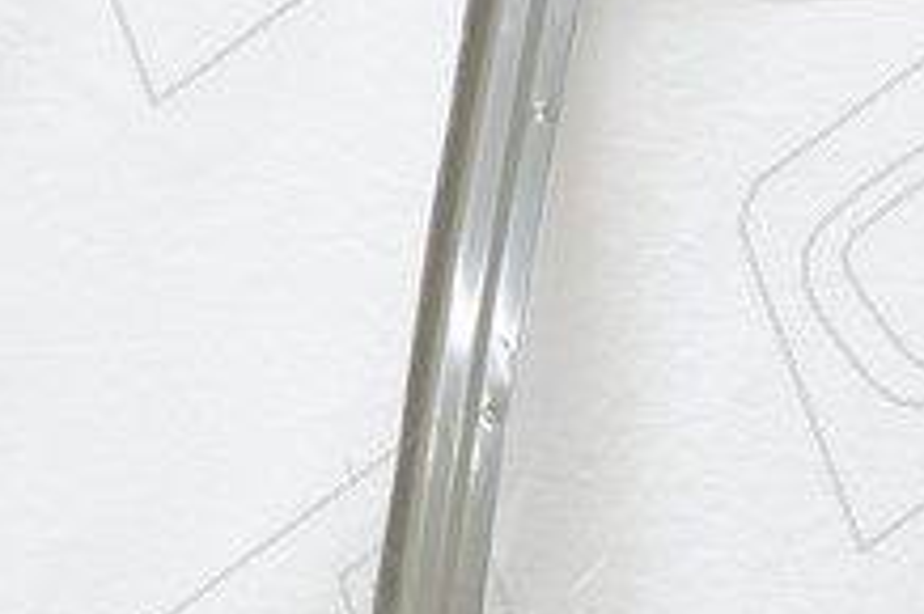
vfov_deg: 9.7
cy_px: 1177
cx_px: 1416
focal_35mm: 132
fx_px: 3385
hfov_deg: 14.4
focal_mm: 16
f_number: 3.5
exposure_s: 1/34
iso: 400
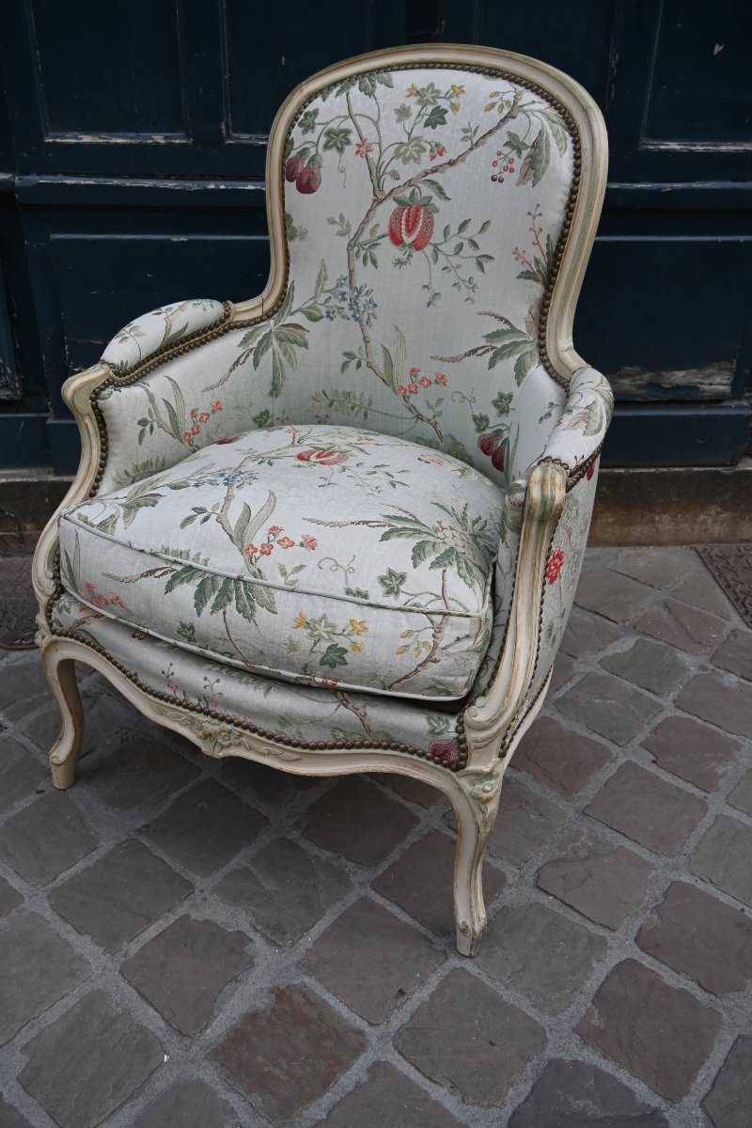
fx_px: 987
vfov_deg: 59.5
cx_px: 376
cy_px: 564
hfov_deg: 41.7
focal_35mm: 32
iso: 200
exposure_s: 1/250
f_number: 5
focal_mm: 21
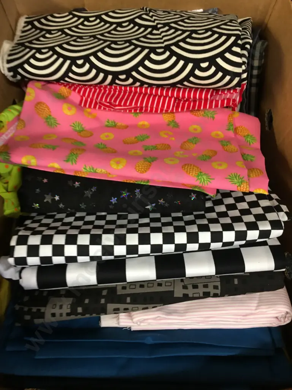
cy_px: 195
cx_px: 146
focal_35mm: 29
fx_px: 326
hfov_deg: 48.2
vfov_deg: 61.7
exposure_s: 1/17
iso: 80
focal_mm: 4.15
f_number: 2.2
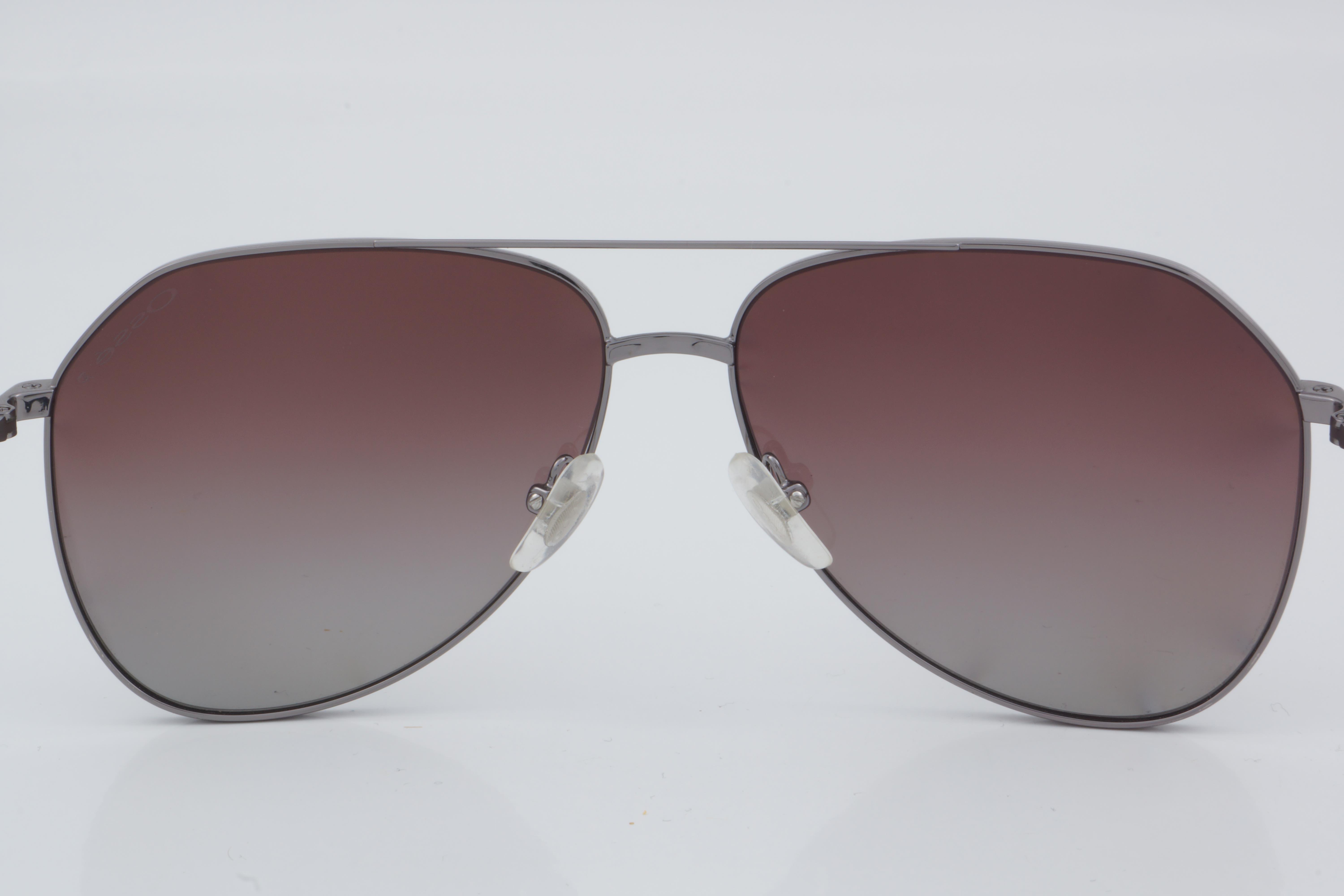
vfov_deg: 16.6
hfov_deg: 24.6
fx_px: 3080
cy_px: 448
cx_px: 672
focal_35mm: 82
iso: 100
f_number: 32
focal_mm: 55
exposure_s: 1/4
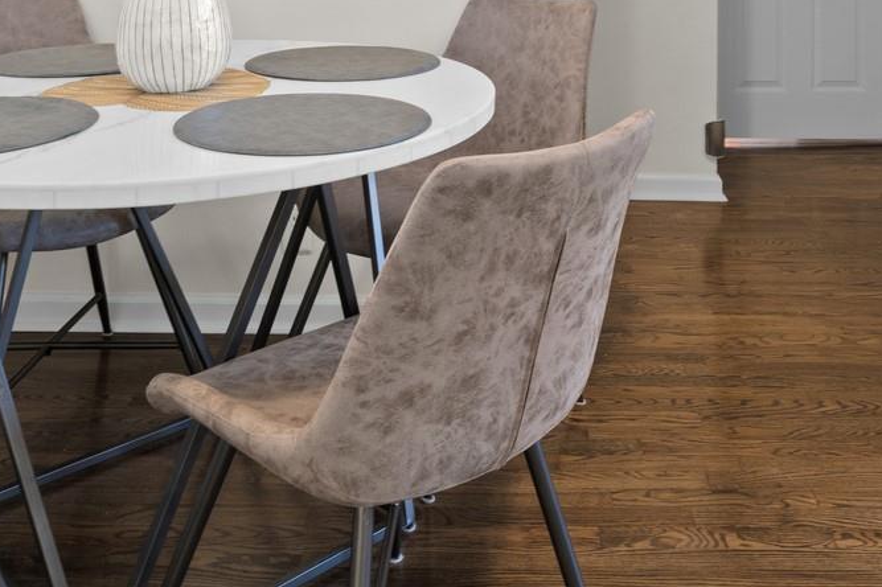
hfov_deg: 45.4
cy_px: -117
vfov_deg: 27.4
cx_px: 487
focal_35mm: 43
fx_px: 1053
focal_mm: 14
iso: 250
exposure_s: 1
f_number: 10
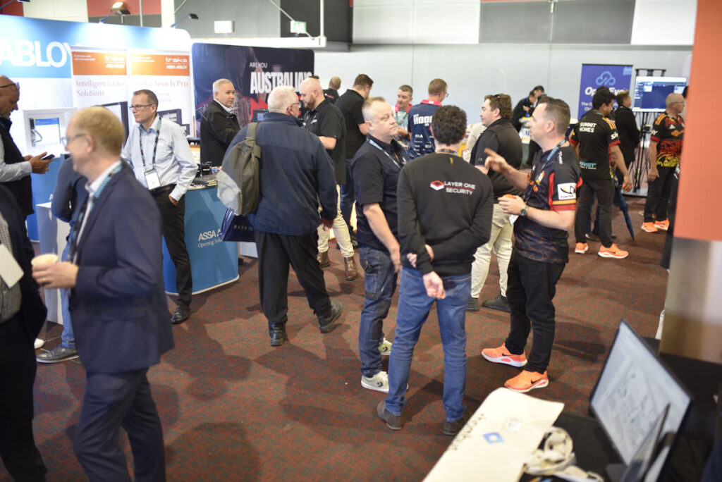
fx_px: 702
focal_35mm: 35
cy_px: 241
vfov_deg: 37.9
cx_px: 361
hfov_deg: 54.4
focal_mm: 35
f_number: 1.4
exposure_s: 1/60
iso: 800
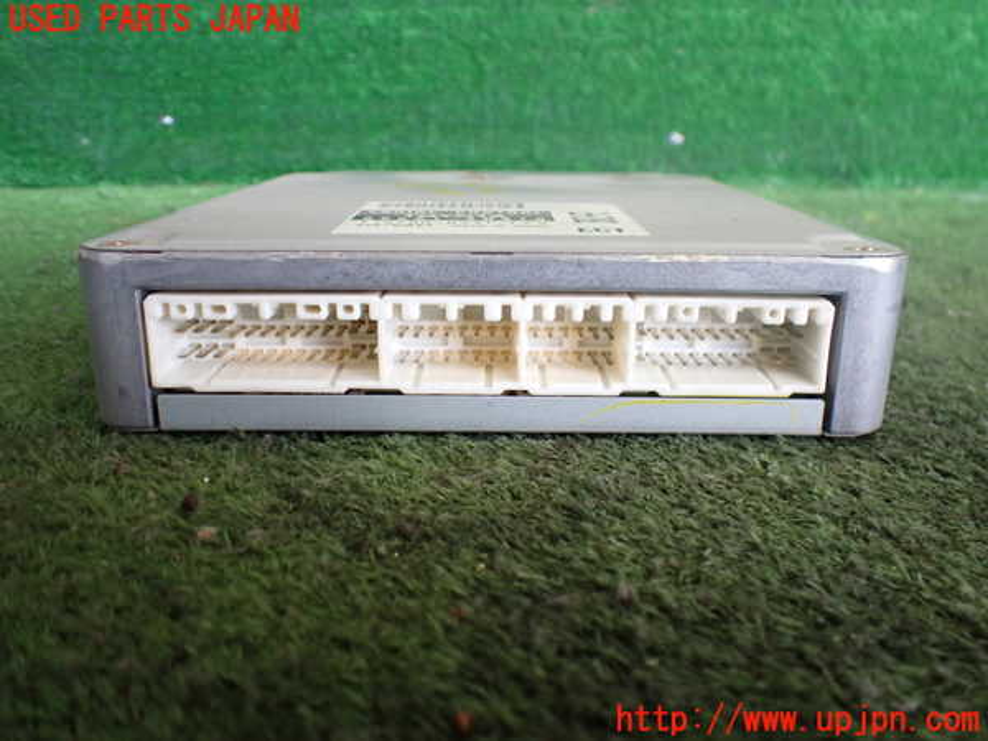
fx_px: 856
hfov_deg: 60.0
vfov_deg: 46.8
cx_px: 494
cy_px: 370
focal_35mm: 30
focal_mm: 5.4
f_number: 2.3
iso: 400
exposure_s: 1/125
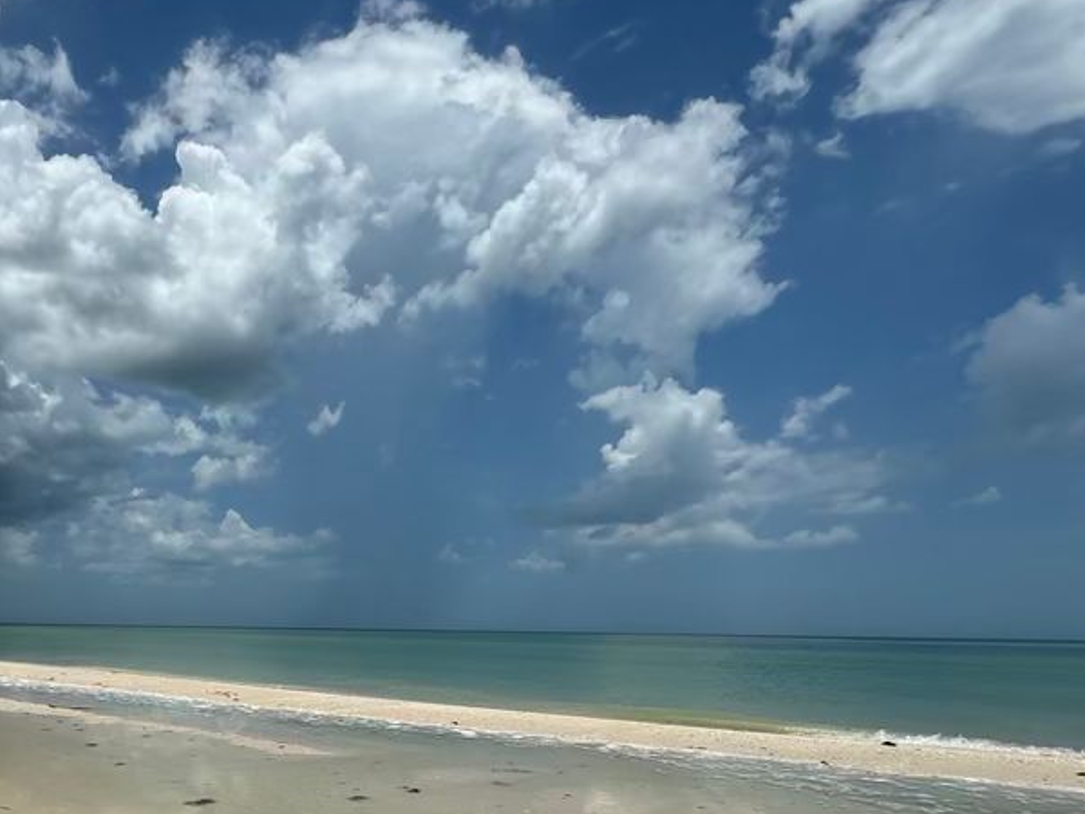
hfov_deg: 59.3
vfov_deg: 45.8
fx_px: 878
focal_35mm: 28
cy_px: 707
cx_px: 244
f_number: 2.2
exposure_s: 1/5650
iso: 40
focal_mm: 2.22
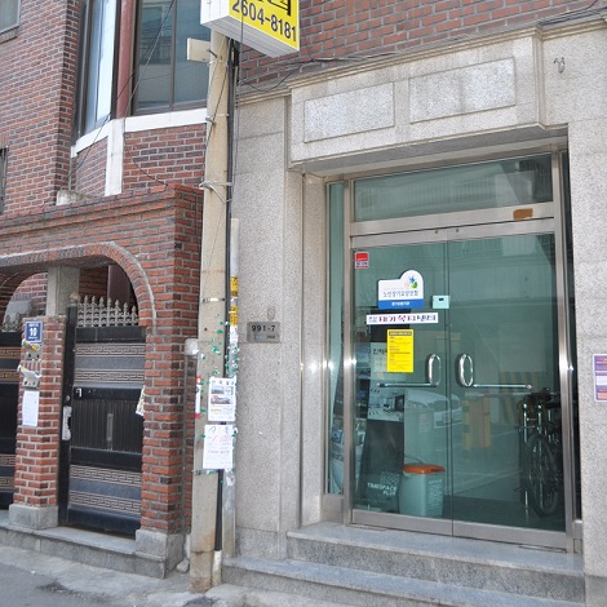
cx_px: 307
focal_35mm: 43
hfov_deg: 39.2
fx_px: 853
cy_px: 166
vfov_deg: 38.3
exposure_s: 1/60
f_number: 3.8
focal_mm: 22
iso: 200
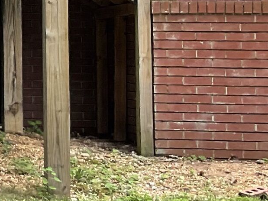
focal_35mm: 144
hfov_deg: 11.9
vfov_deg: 10.2
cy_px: -3
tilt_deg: +3.6
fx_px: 1115
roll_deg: -1.3
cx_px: -310
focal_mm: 3
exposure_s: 1/120
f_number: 1.8
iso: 25
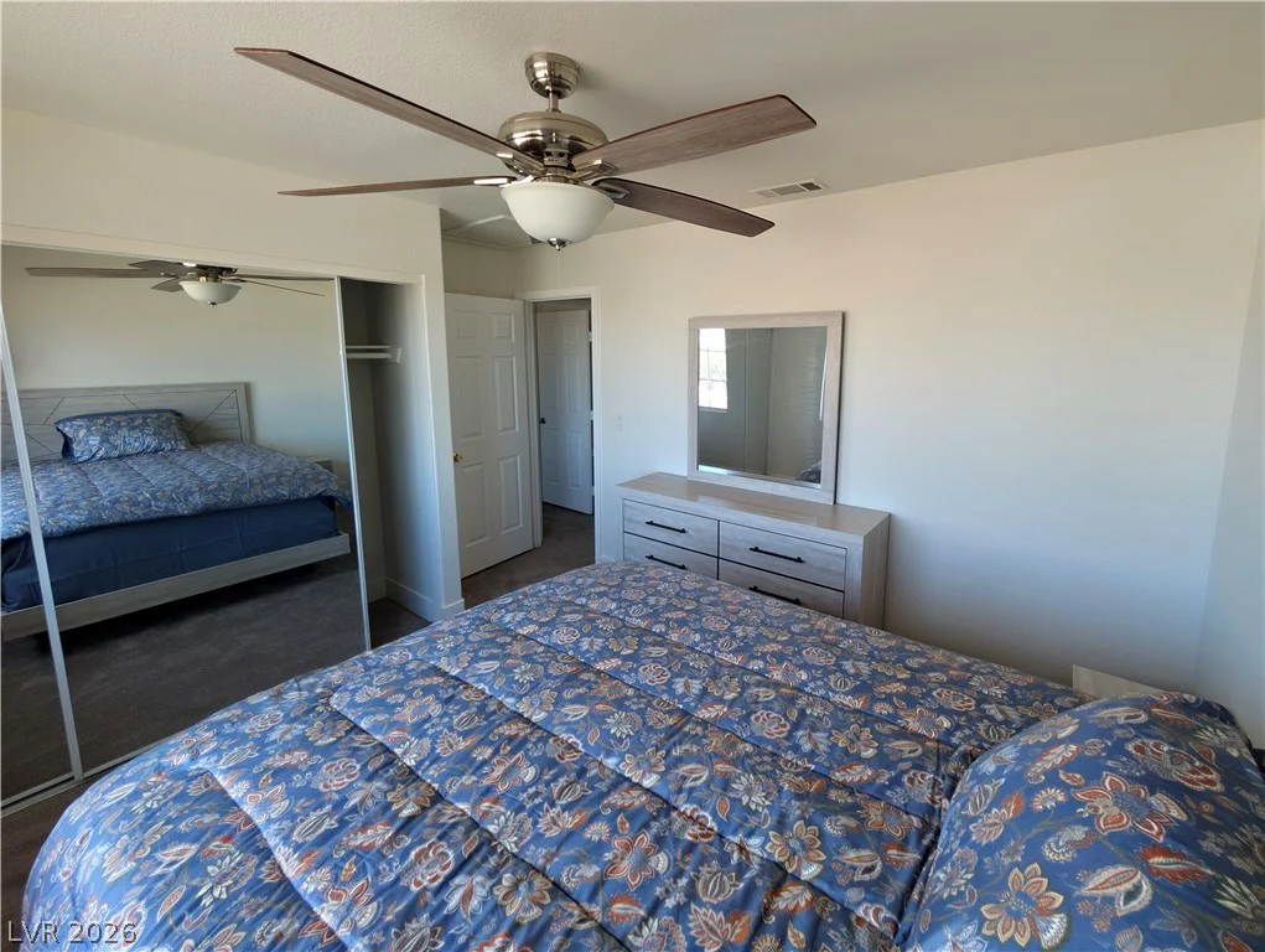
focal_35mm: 12
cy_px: 476
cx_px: 632
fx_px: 439
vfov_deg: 94.6
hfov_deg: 110.5
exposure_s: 1/69.1
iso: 55
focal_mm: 2.02
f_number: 1.7
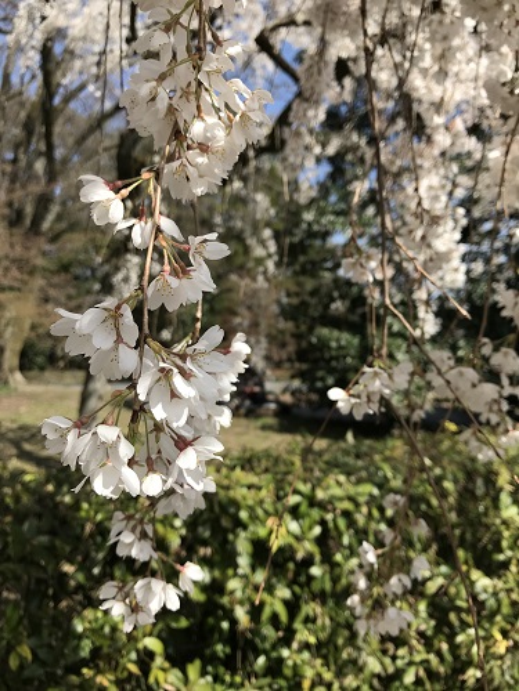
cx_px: 260
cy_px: 346
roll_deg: +0.4
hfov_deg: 49.7
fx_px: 560
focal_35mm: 28
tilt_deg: +2.8
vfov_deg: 63.4
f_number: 1.8
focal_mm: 3.99
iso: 20
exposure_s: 1/1570
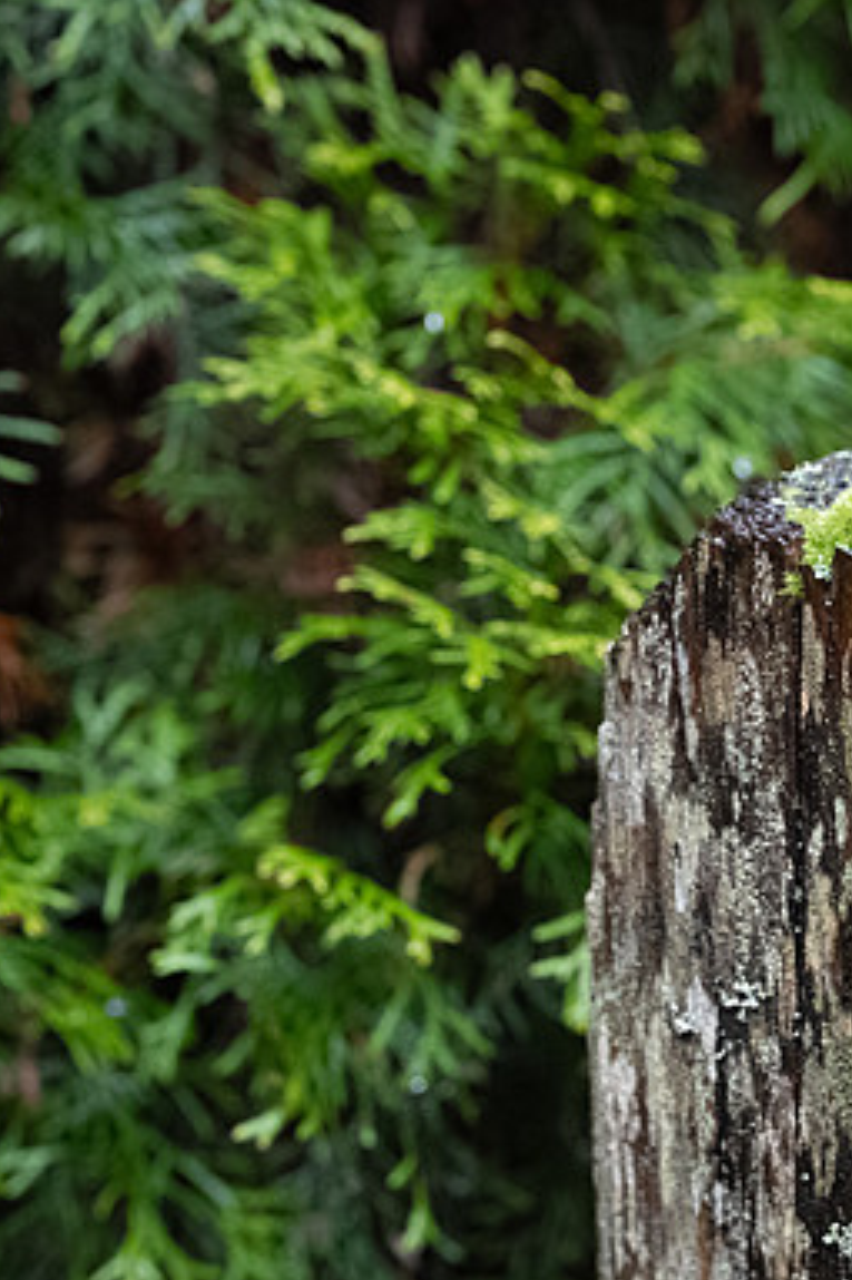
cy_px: 643
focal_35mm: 106
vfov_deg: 19.3
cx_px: 895
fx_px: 3766
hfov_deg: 12.7
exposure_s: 1/80
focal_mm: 70
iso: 6400
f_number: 7.1
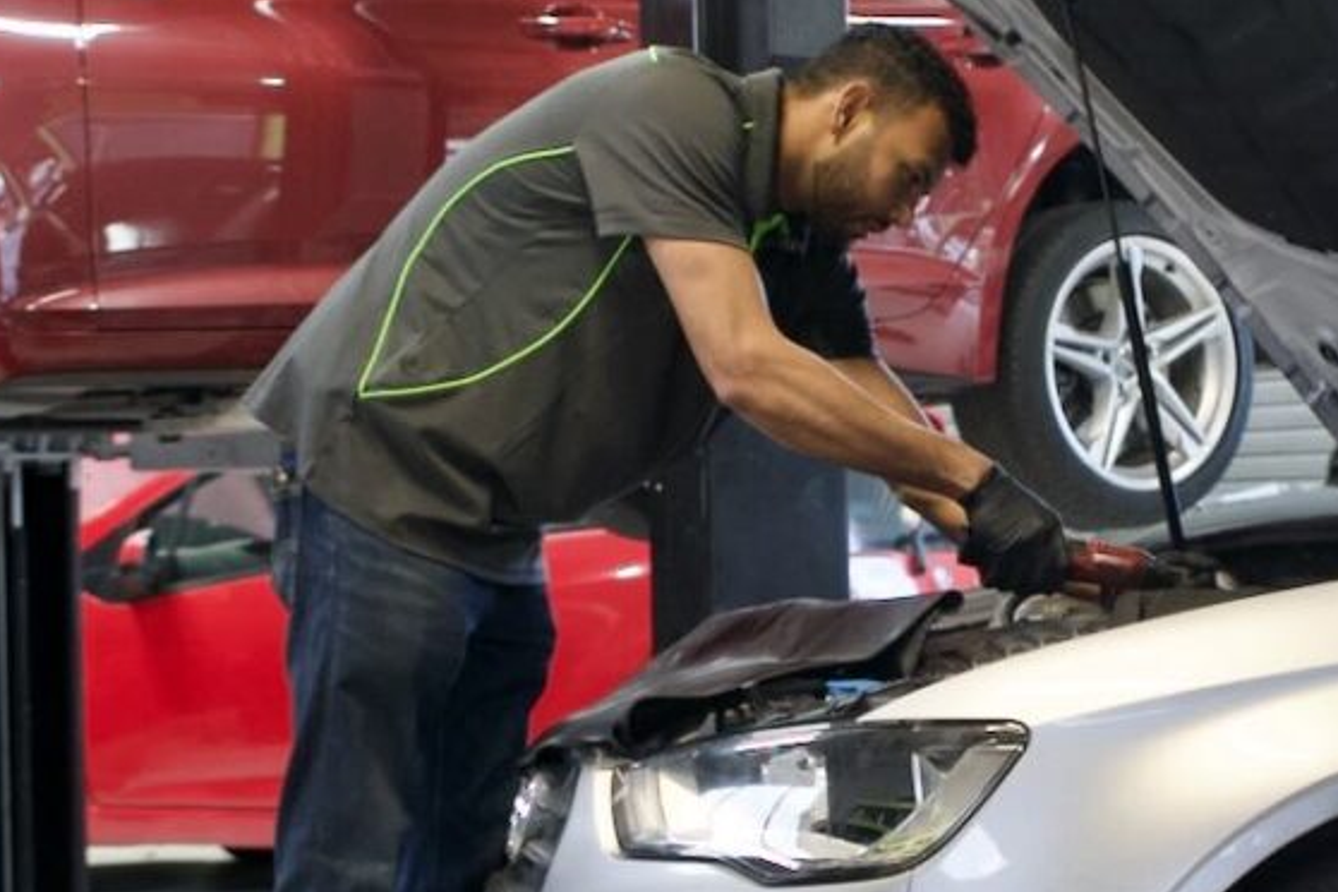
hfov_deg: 22.5
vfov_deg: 15.2
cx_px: 926
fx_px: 3345
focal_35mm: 90
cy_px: 531
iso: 2000
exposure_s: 1/60
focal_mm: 33
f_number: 4.5
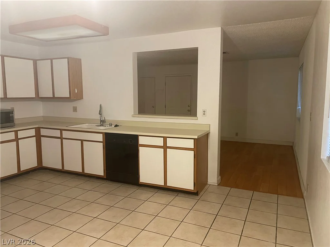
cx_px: 165
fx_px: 248
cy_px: 124
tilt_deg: -5.9
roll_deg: +0.7
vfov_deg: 53.1
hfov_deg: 67.3
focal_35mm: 26
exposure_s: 1/60
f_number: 1.6
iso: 250
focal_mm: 4.2
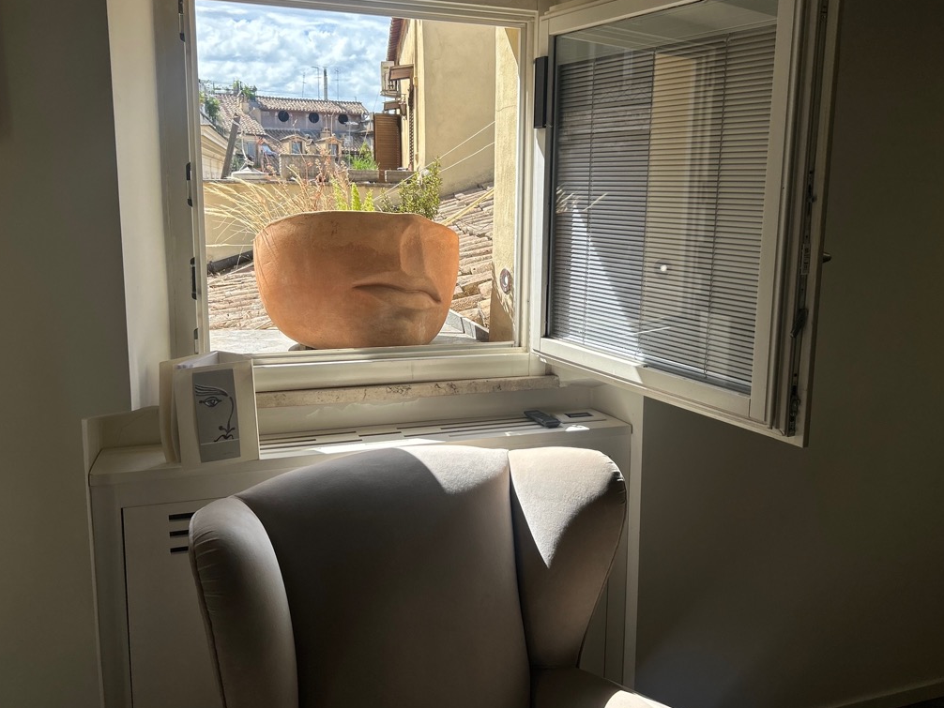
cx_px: 504
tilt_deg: -10.3
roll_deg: -1.1
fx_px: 846
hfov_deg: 58.3
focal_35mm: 31
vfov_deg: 45.4
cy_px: 333
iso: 50
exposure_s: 1/3704
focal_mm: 5.7
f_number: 1.5
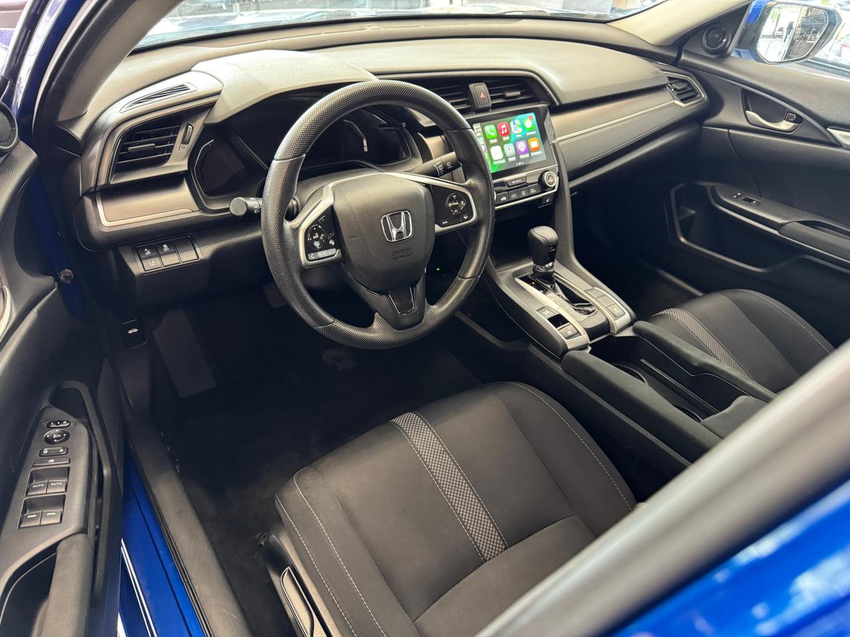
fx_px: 589
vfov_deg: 56.8
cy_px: 318
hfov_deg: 71.6
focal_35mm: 24
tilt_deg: -36.4
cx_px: 425
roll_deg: -4.3
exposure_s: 1/40
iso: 640
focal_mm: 6.76
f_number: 1.78
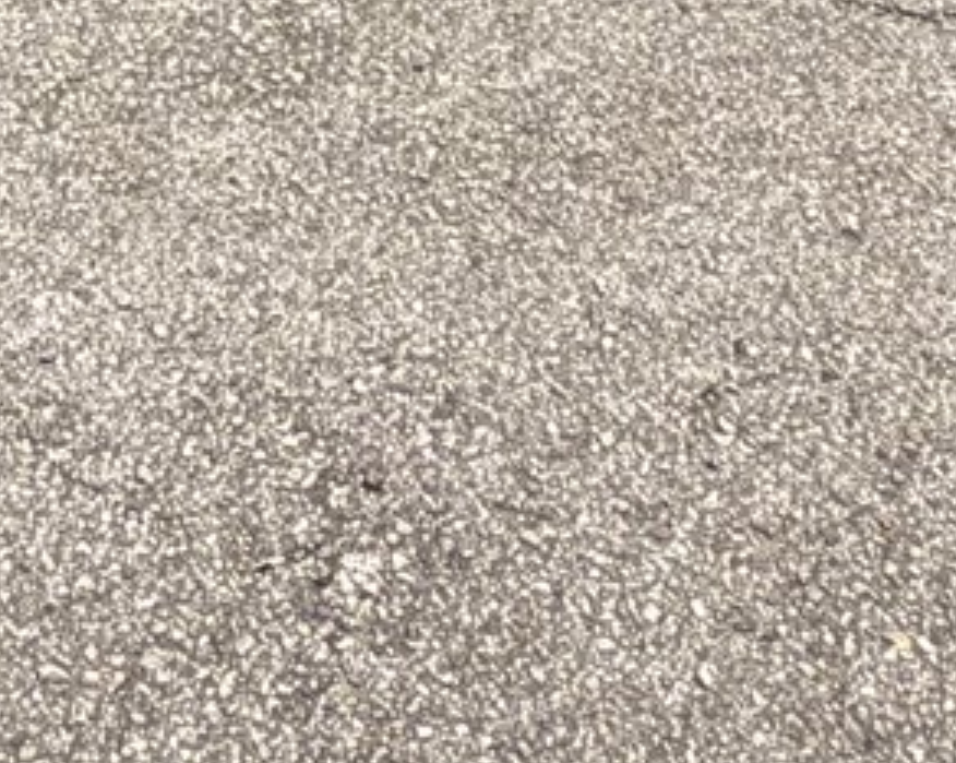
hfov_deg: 19.8
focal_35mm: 96
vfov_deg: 11.9
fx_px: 2713
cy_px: -1238
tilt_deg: -5.7
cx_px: 249
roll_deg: +2.7
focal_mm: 2.22
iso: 20
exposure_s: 1/770
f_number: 2.2
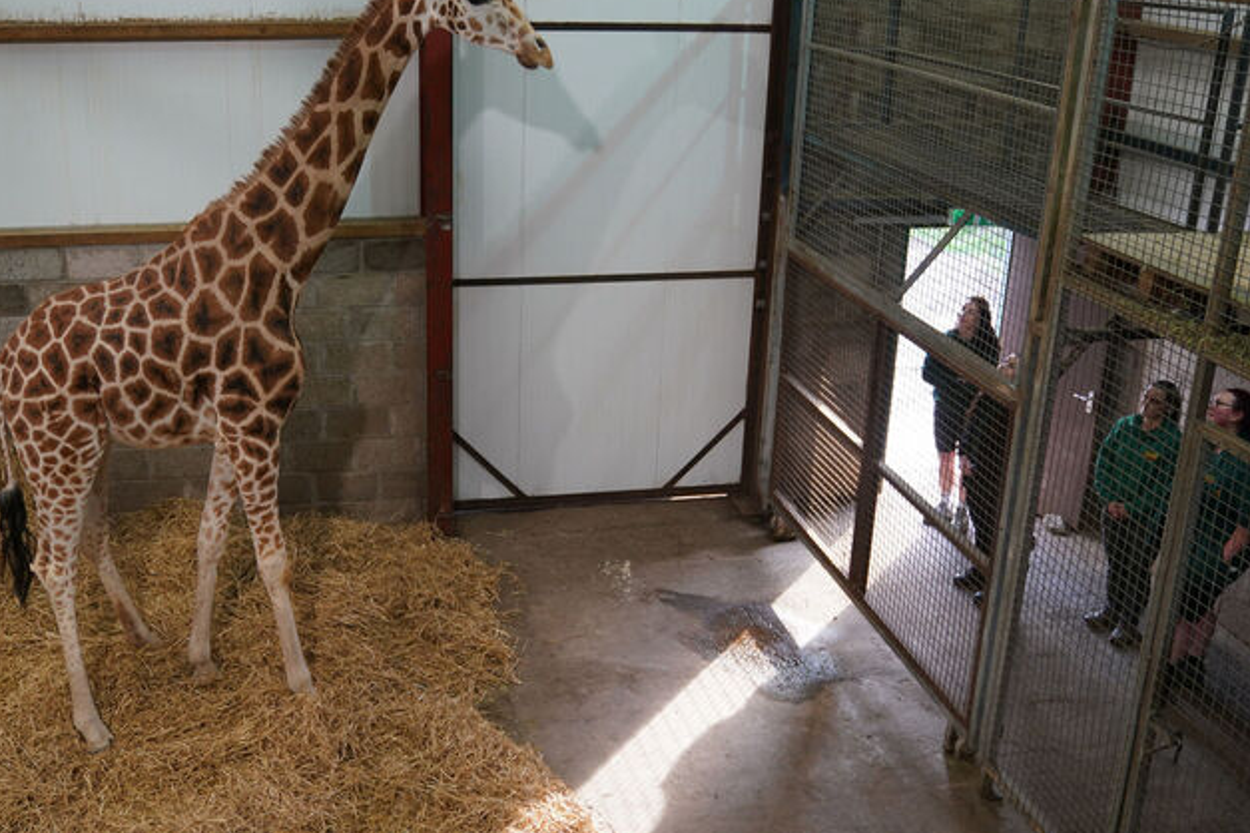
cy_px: 326
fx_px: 1285
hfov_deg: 51.6
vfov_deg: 35.8
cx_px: 518
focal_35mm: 37
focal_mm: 29
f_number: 2.8
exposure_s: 1/320
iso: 1250
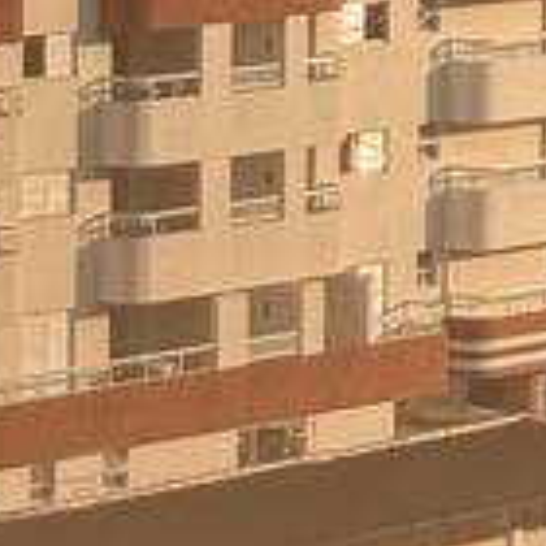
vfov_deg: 5.3
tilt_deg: -6.4
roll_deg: -1.6
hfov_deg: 5.2
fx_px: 5853
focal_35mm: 328
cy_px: -242
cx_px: 1334
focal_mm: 6.76
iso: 64
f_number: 1.78
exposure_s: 1/1637
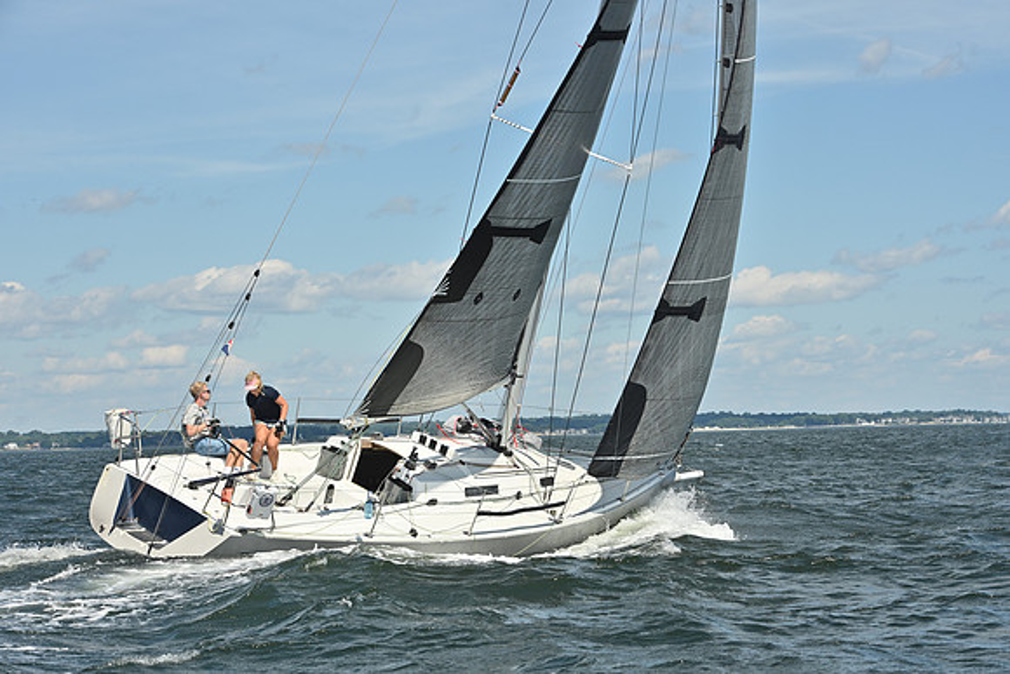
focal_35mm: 92
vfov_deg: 14.9
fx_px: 2582
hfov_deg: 22.1
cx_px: 505
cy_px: 337
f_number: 9
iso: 250
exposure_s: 1/1250
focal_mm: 92
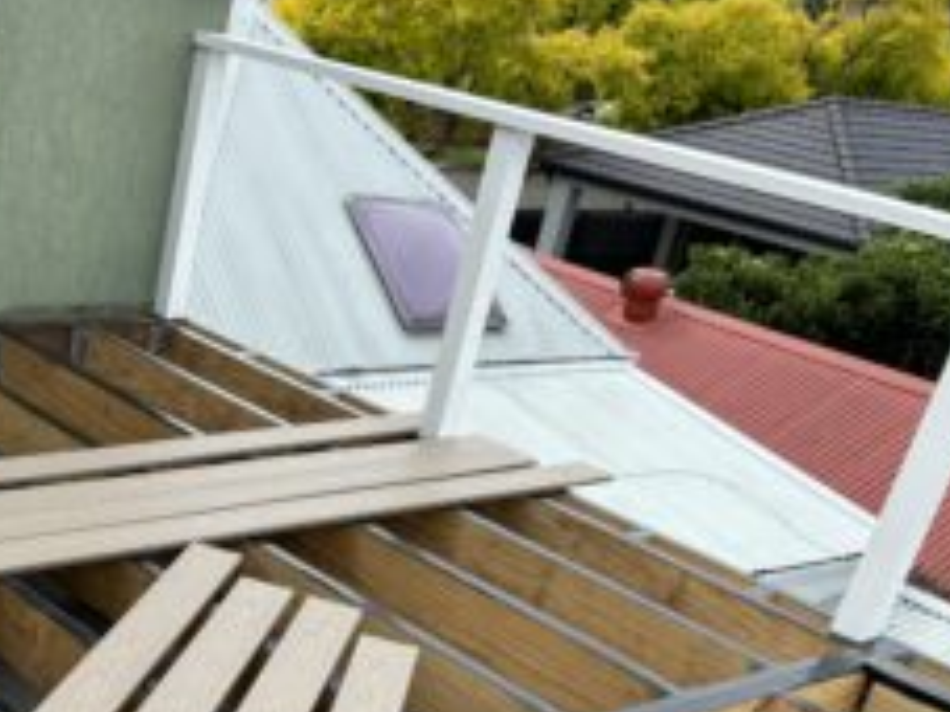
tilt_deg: -28.4
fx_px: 1509
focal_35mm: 55
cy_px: 716
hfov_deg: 32.9
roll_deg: -9.0
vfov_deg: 25.2
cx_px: 71
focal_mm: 5.96
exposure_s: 1/1721
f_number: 1.6
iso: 50
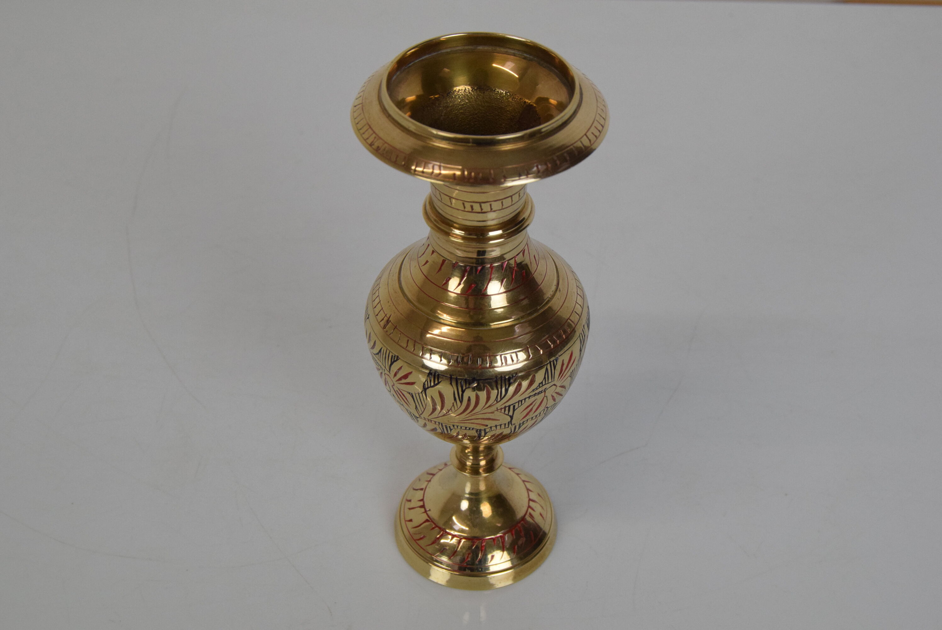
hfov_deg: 35.0
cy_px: 315
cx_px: 471
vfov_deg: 23.8
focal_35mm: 57
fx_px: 1493
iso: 1600
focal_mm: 38
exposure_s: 1/400
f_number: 10
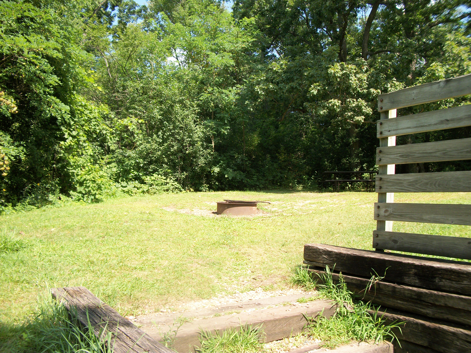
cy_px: 176
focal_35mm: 32
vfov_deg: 44.2
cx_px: 236
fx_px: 435
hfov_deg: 56.8
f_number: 8.8
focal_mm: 5.7
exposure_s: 1/60
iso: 80
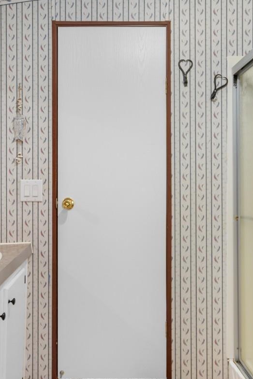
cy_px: 174
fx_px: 327
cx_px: 109
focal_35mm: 31
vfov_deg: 60.2
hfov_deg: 42.2
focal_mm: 10
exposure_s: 1/6
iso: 100
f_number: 4.5
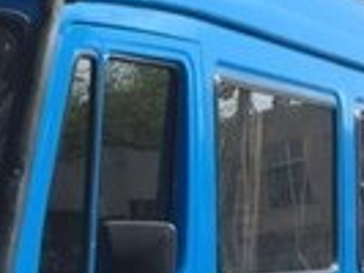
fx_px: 1516
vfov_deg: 10.1
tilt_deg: -8.2
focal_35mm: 144
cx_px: -211
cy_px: 378
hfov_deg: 12.9
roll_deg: -4.1
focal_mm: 4.15
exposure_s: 1/1199
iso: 32
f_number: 2.2
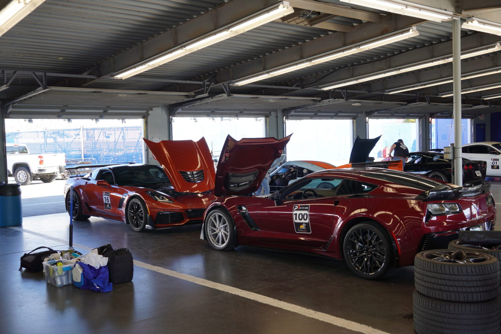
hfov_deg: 47.9
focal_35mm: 40
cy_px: 167
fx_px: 564
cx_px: 250
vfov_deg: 33.0
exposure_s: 1/80
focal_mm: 27
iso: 100
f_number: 4.5
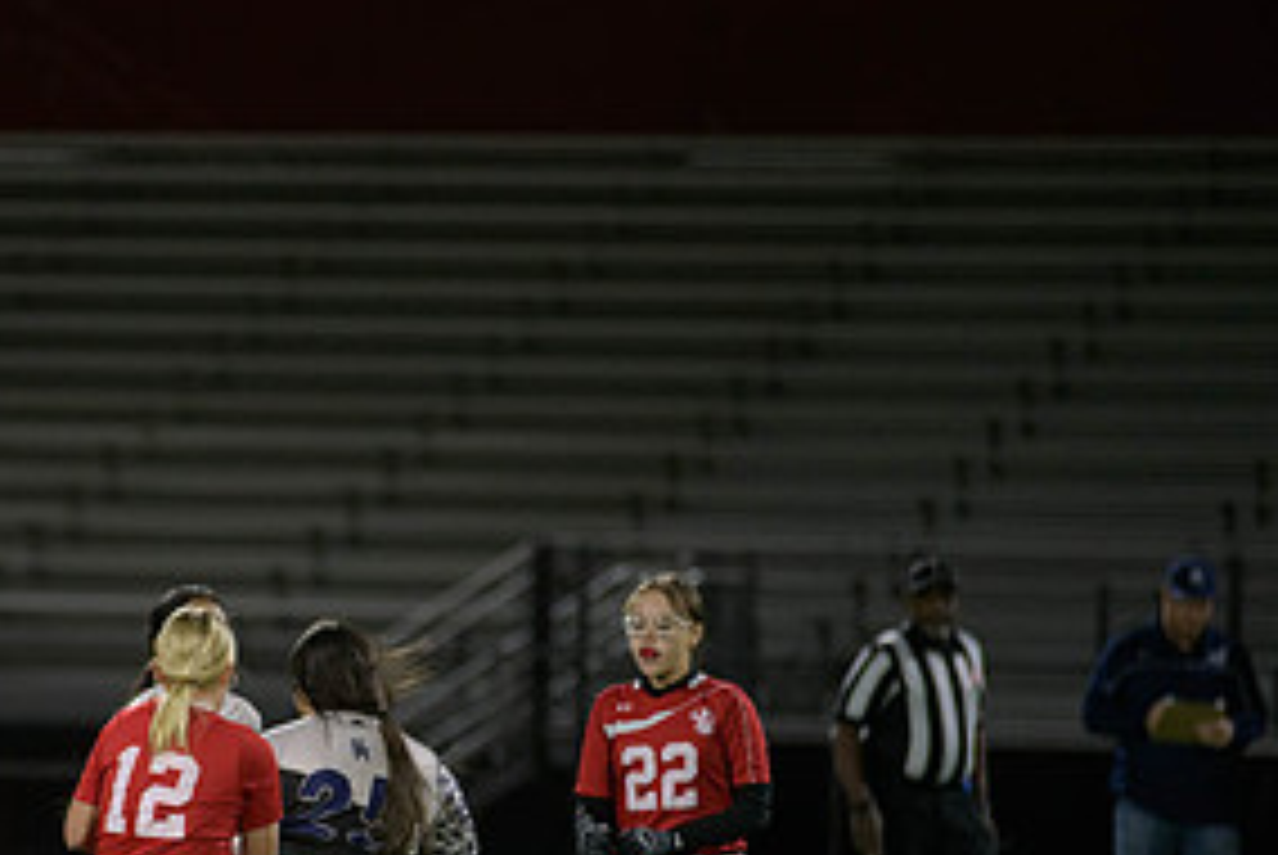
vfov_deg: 3.4
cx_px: 108
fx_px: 14499
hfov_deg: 5.0
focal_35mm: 408
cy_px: 754
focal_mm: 200
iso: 2500
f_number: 2.8
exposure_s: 1/640
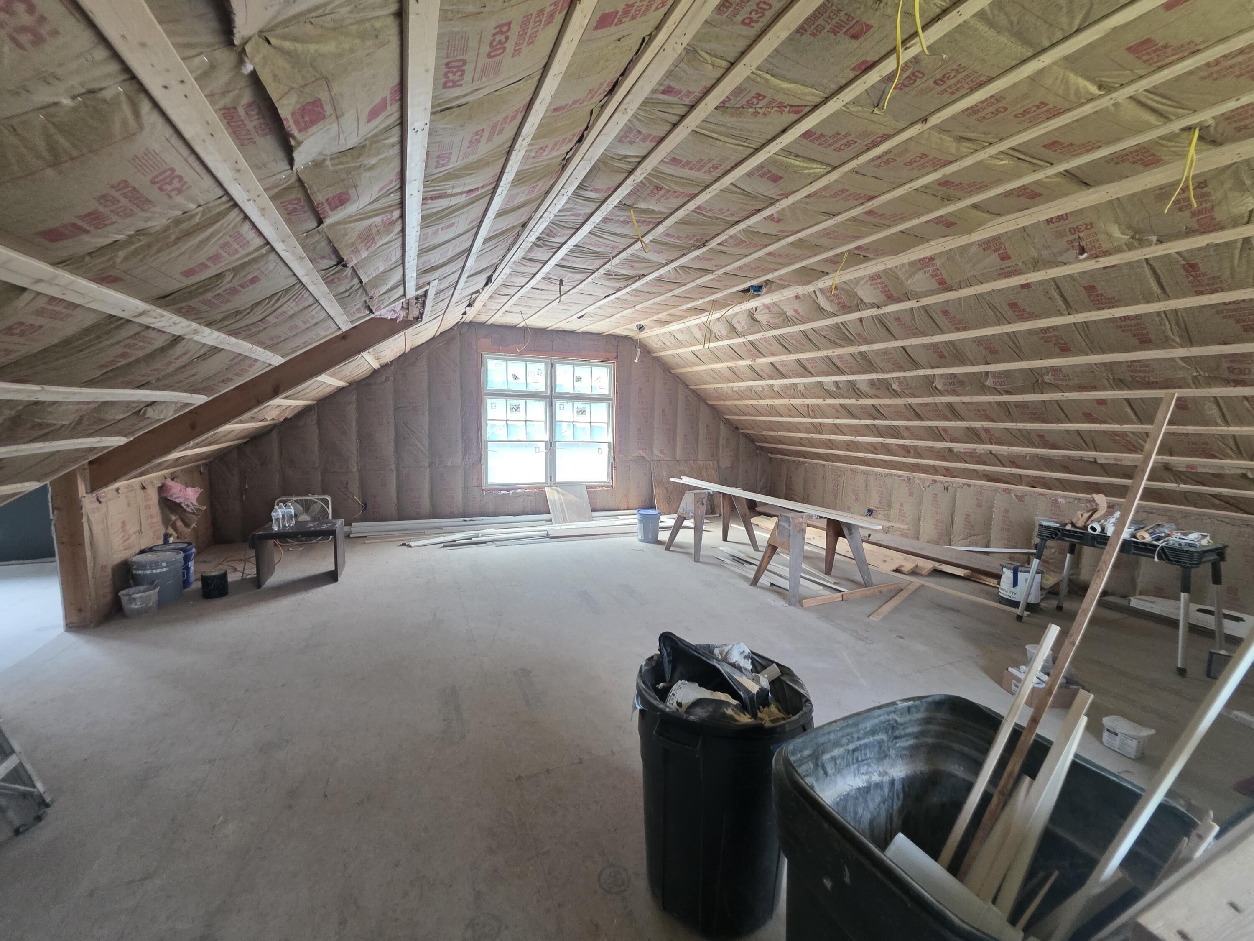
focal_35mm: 13
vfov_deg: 89.9
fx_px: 471
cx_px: 627
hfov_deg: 106.2
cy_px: 470
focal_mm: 2.2
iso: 320
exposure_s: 1/60
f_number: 1.9
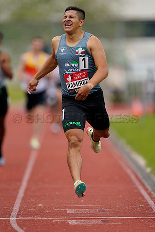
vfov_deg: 3.4
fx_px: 3875
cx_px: 78
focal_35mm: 600
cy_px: 116
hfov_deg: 2.3
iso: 320
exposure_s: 1/640
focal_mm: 600
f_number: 4
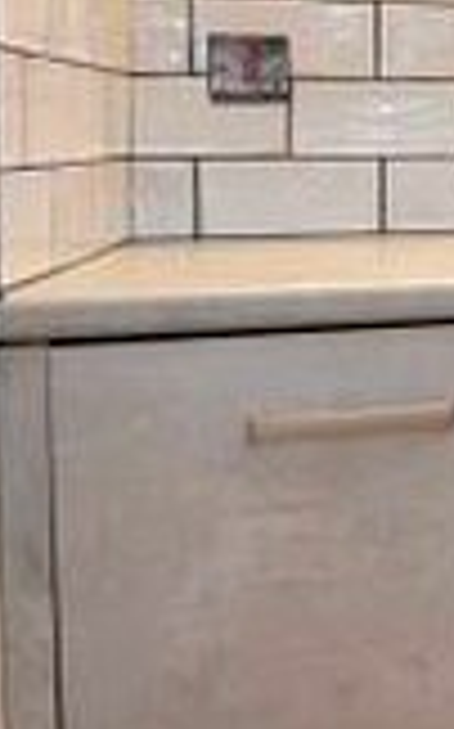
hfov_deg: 12.9
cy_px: 176
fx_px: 1309
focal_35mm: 66
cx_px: 1191
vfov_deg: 30.5
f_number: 5.6
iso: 800
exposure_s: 1/100
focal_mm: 10
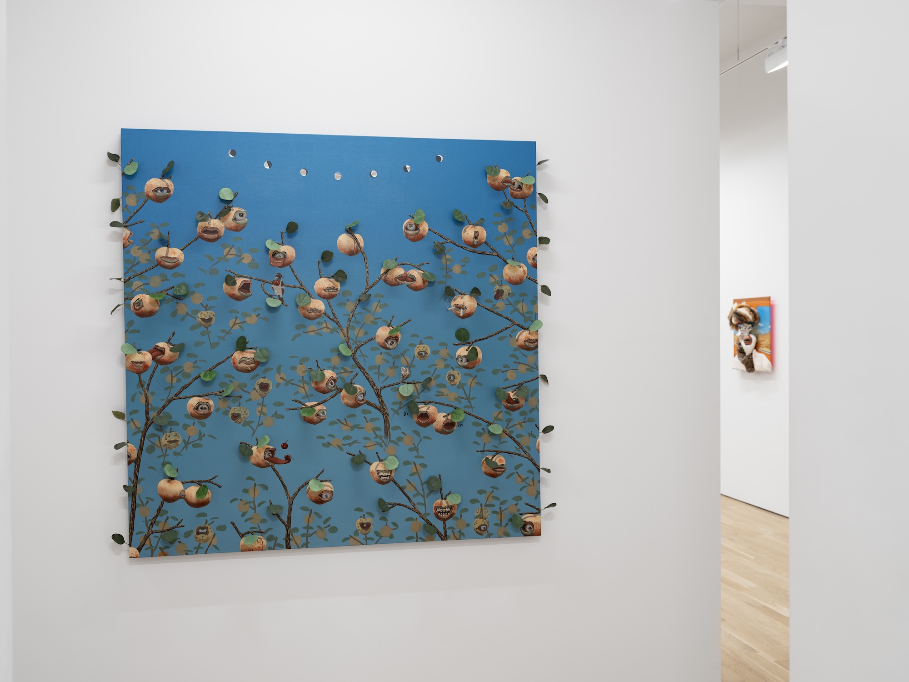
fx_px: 945
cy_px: 341
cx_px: 454
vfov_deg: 39.7
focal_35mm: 36
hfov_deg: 51.4
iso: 200
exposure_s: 1/20
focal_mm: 44.9
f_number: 6.4
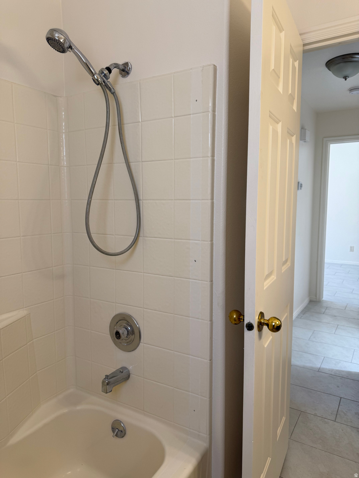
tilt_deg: -6.2
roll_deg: +0.3
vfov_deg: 71.6
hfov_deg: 56.8
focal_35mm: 24
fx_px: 332
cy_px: 239
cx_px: 180
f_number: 1.78
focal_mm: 6.76
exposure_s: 1/121
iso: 100
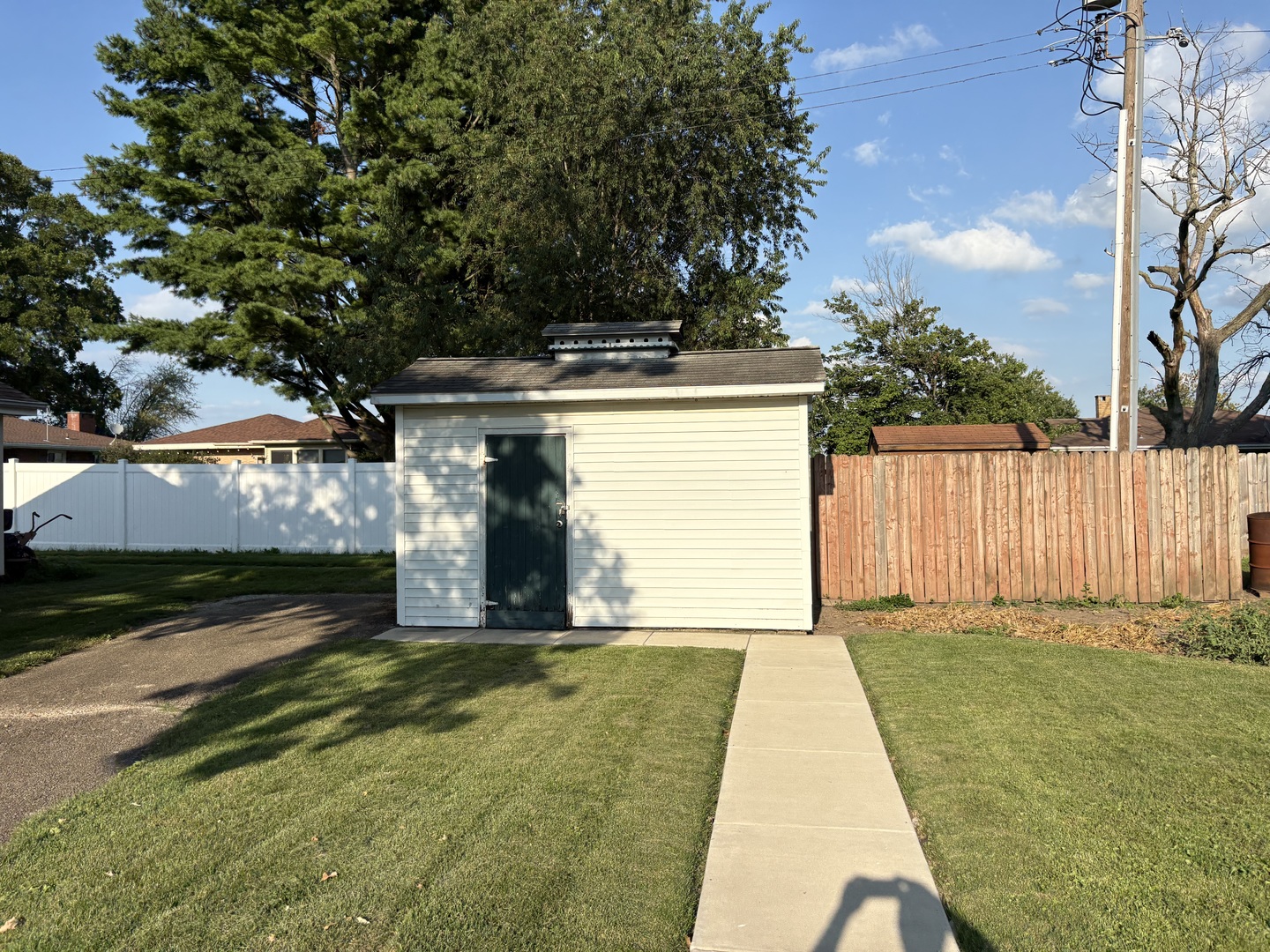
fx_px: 954
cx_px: 635
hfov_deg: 67.3
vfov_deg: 53.1
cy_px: 476
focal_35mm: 26
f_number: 1.6
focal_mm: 5.96
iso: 50
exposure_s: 1/2985
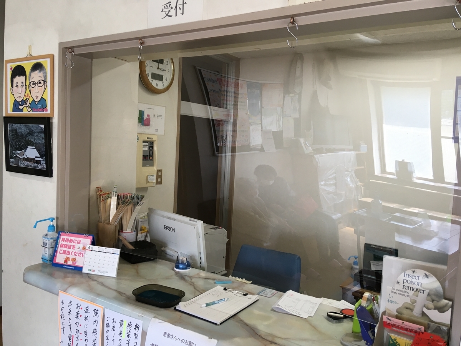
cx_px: 230
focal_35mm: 29
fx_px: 386
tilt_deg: -5.0
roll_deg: -2.1
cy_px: 173
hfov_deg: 61.7
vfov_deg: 48.2
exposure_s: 1/30
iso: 25
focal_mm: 4.15
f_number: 2.2
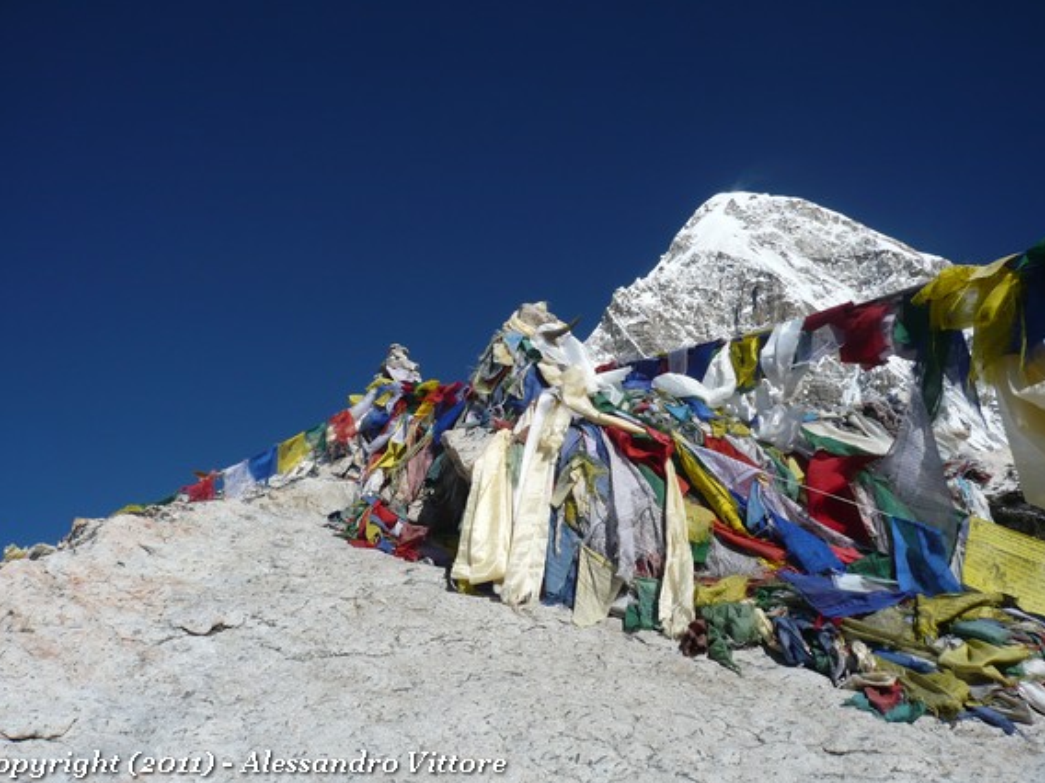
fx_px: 1117
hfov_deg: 50.1
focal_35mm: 37
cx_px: 521
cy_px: 373
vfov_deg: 38.7
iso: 100
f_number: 8
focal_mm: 5.8
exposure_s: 1/640
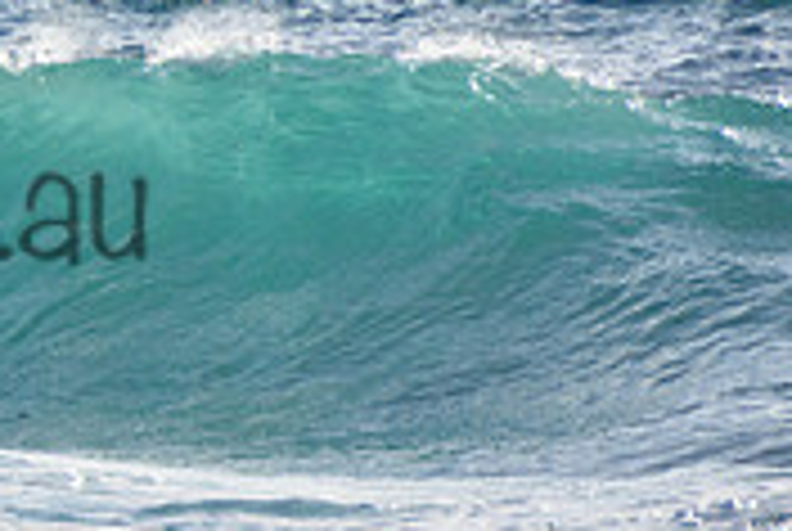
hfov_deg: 1.0
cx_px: -328
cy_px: 155
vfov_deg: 0.7
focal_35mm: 1973
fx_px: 43479
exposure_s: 1/2000
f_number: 5.6
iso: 280
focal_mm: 400
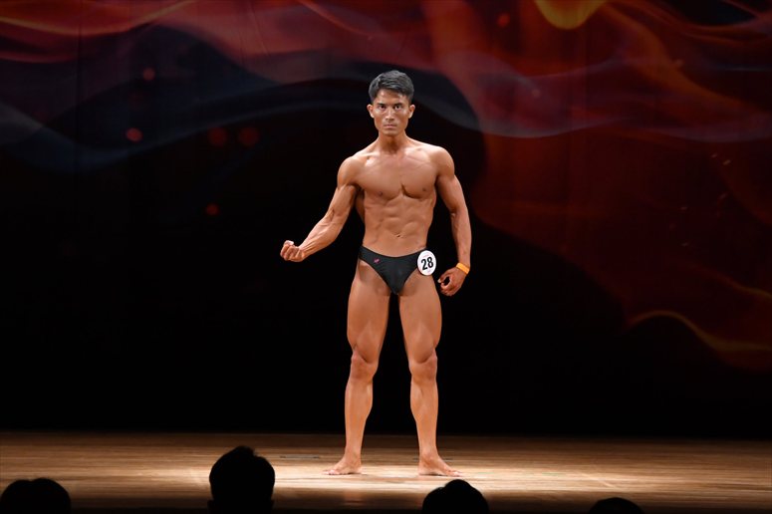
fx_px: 4823
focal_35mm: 225
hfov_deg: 9.2
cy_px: 257
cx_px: 386
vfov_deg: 6.1
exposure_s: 1/400
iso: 3200
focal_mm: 150
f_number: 5.6
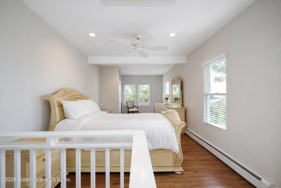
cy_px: 94
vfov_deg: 73.8
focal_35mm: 16
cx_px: 140
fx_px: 125
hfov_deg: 96.7
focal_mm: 16
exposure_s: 1/30
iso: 64
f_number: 4
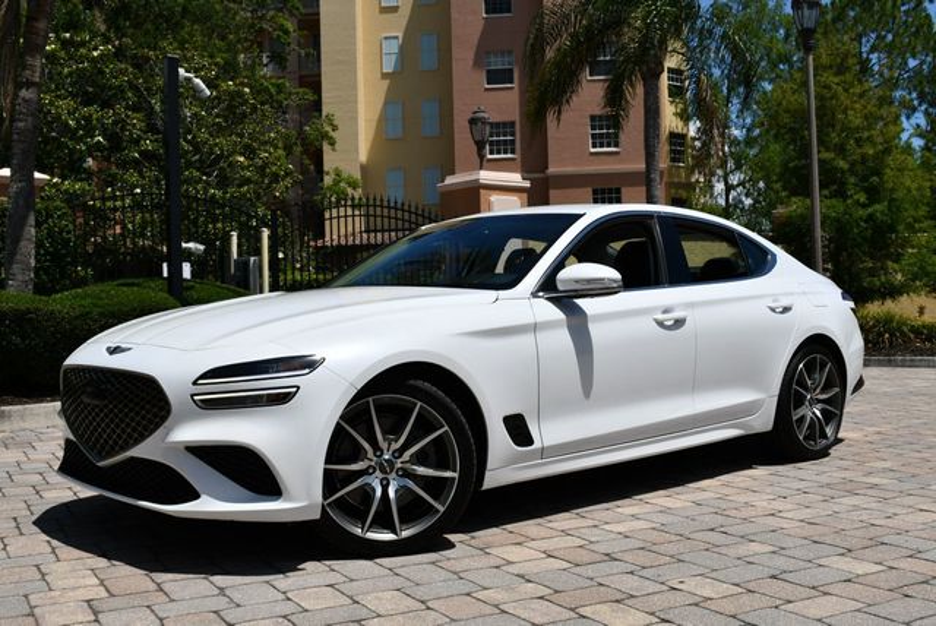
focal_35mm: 40
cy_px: 313
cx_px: 468
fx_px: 1041
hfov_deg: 48.4
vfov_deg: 33.5
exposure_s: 1/400
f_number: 10
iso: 100
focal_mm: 20
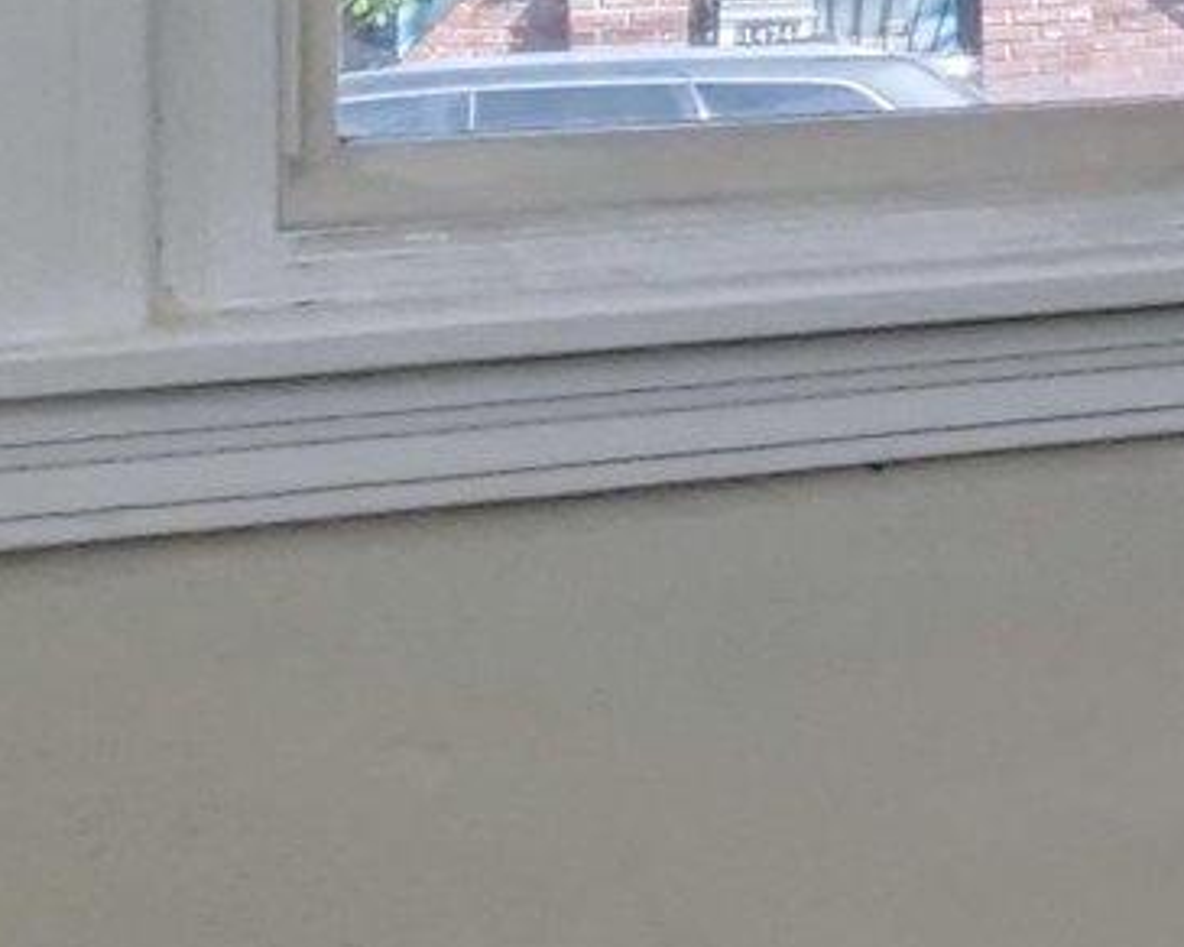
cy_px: -328
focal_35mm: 115
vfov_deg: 12.9
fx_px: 4030
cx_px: 3208
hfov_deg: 11.9
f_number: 13
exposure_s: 1/160
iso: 800
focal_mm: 7
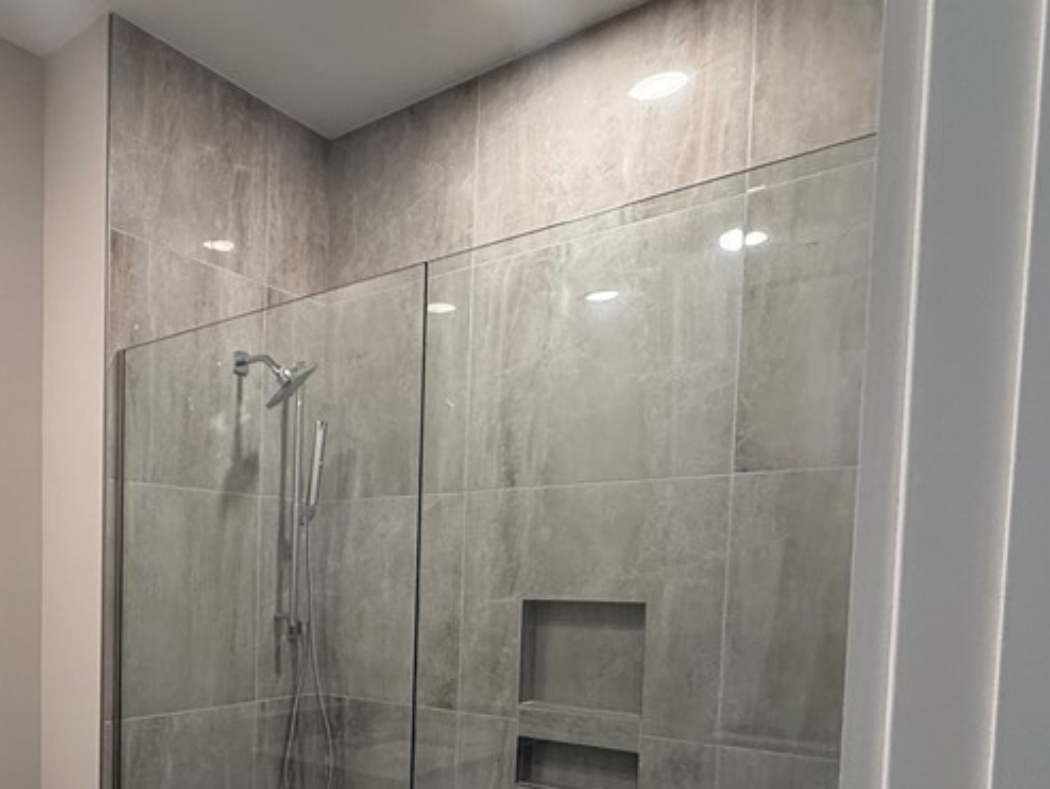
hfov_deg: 54.0
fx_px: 880
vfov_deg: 45.9
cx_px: 108
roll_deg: -0.4
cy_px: 627
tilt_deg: -4.0
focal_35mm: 29
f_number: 2.2
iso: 250
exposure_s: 1/120
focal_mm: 2.22
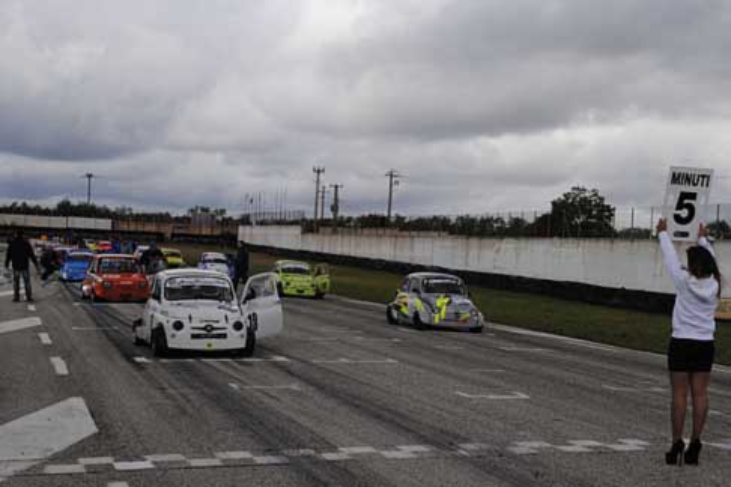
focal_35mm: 48
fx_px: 975
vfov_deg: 28.1
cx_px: 366
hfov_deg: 41.1
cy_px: 244
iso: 100
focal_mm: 32
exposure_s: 1/250
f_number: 8
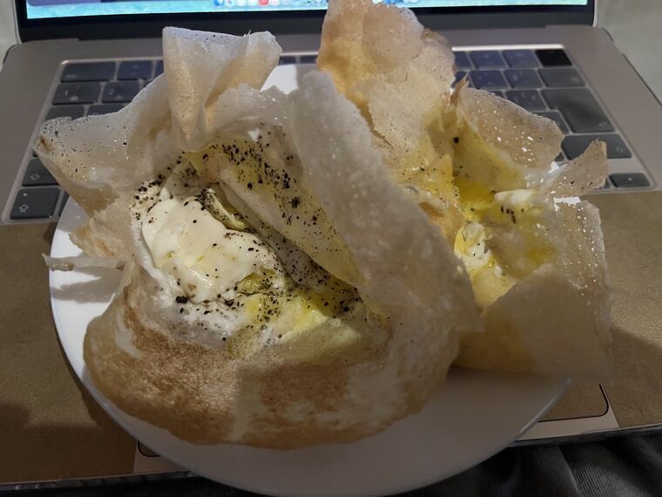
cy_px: 248
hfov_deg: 67.3
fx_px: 497
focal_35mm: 26
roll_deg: -2.9
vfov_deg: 53.1
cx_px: 331
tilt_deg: -44.5
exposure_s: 1/25
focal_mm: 5.1
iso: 640
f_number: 1.6
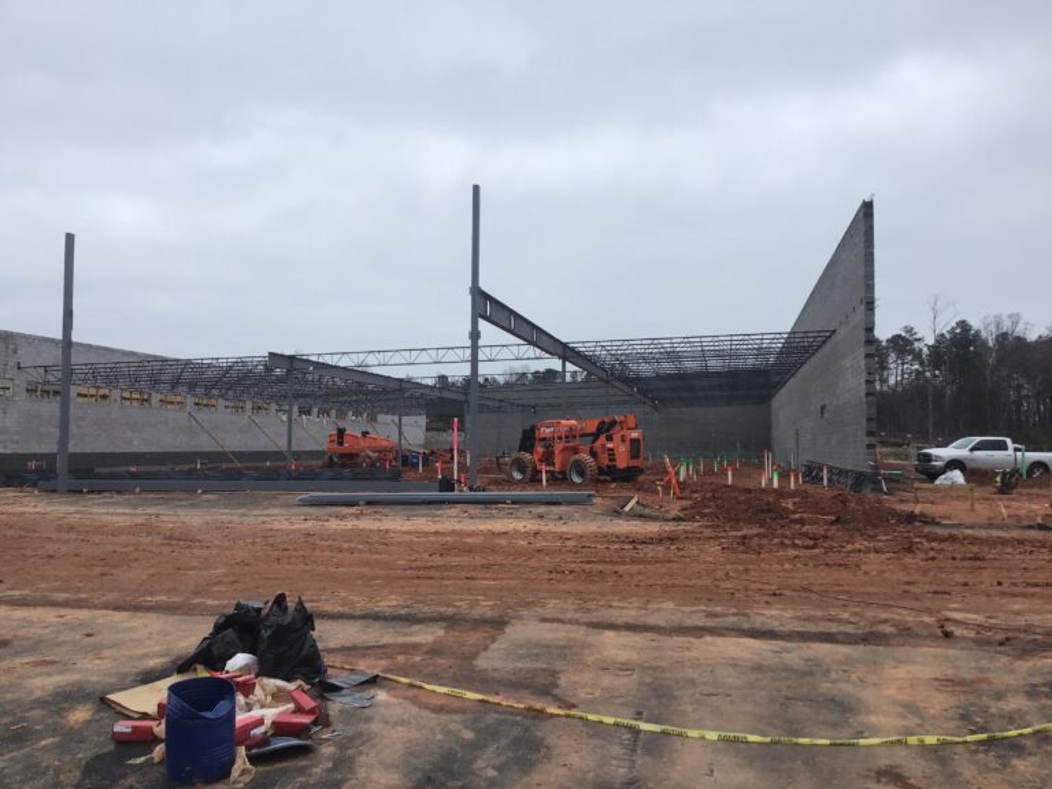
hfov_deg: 58.4
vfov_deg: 45.4
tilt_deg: +3.3
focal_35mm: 31
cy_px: 394
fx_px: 942
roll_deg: +1.1
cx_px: 526
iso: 25
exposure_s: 1/522
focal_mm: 3.3
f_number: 2.4
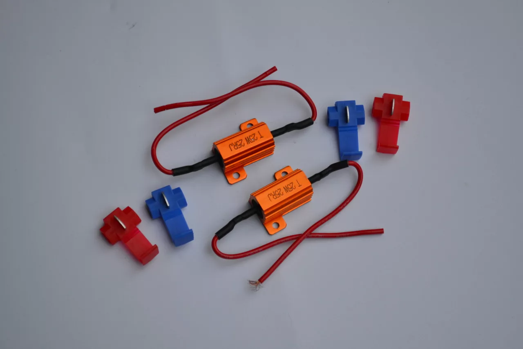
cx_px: 262
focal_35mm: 82
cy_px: 174
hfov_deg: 24.6
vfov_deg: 16.5
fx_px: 1198
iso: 400
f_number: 5.6
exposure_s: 1/60
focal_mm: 55
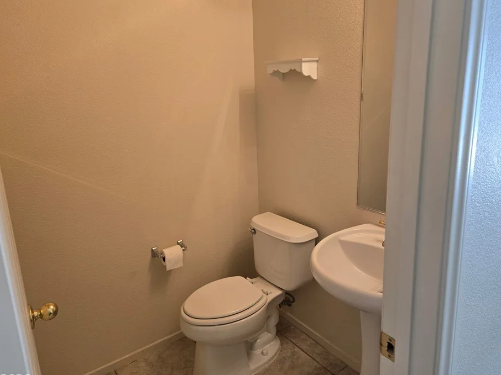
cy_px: 176
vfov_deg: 53.0
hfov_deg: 67.3
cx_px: 254
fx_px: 376
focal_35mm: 26
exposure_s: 1/120
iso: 125
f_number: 1.8
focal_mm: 5.4
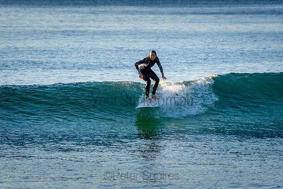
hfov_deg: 6.0
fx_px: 2693
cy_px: 82
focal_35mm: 343
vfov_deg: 4.0
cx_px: 161
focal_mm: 200
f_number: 5.6
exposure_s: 1/1250
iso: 360
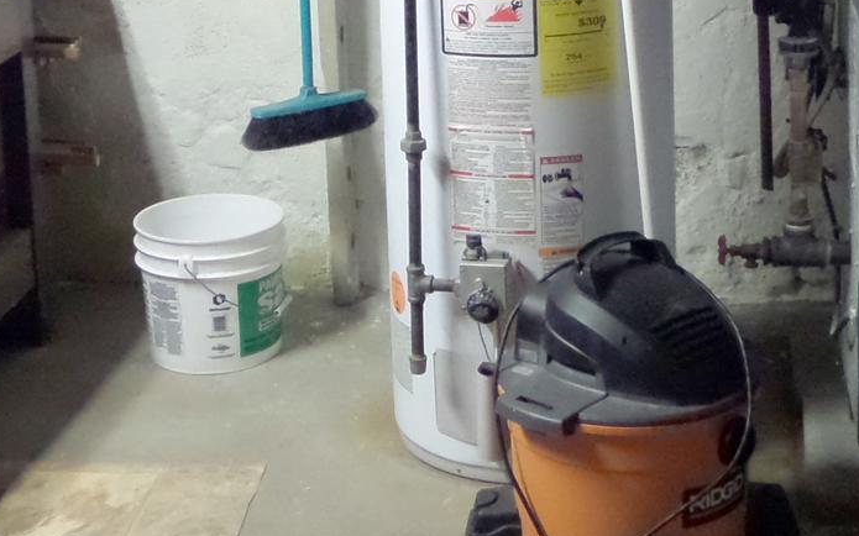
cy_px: -73
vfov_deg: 16.8
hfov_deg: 27.5
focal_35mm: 75
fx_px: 1755
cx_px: 439
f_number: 3.2
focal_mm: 4
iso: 800
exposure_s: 1/20
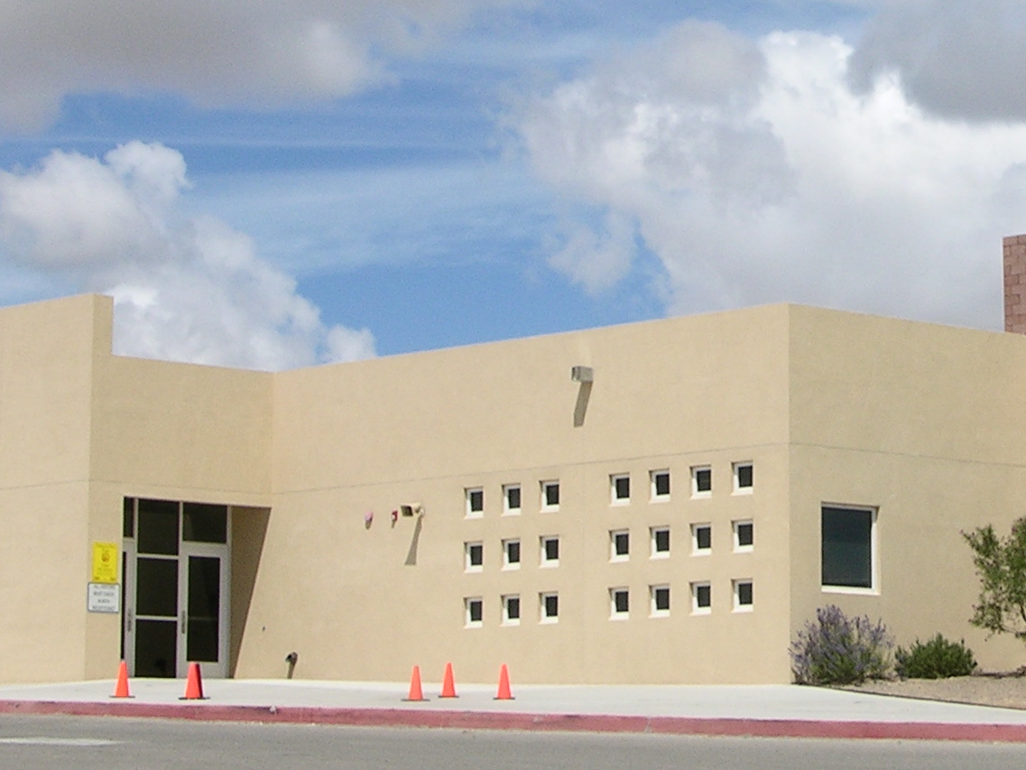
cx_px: 851
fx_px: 3913
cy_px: 119
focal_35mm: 132
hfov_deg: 14.8
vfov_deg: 11.2
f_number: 7.5
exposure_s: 1/226
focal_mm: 11.6
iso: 50
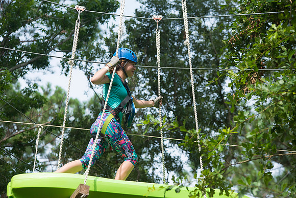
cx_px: 148
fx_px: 1151
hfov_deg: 14.7
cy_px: 99
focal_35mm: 140
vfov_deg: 9.8
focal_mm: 140
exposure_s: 1/4000
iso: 1250
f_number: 5
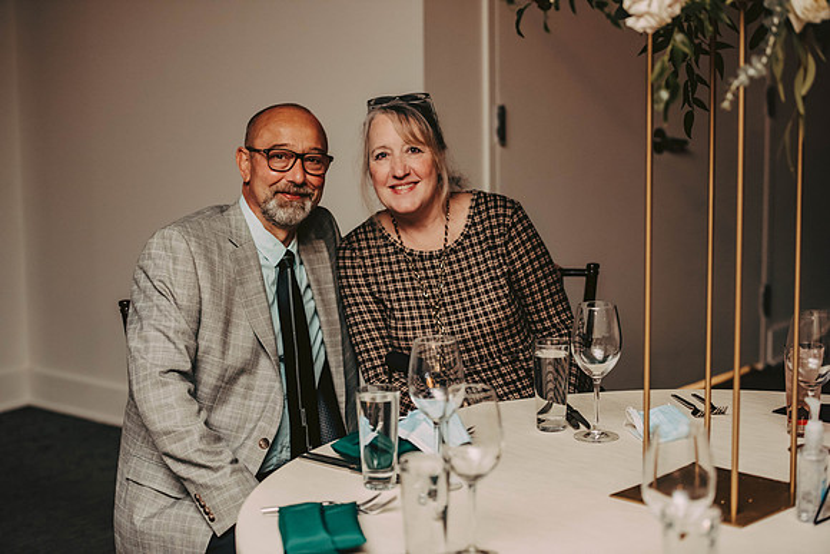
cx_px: 415
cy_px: 277
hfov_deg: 28.8
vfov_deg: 19.5
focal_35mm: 70
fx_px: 1614
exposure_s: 1/200
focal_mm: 70
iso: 2500
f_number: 3.2
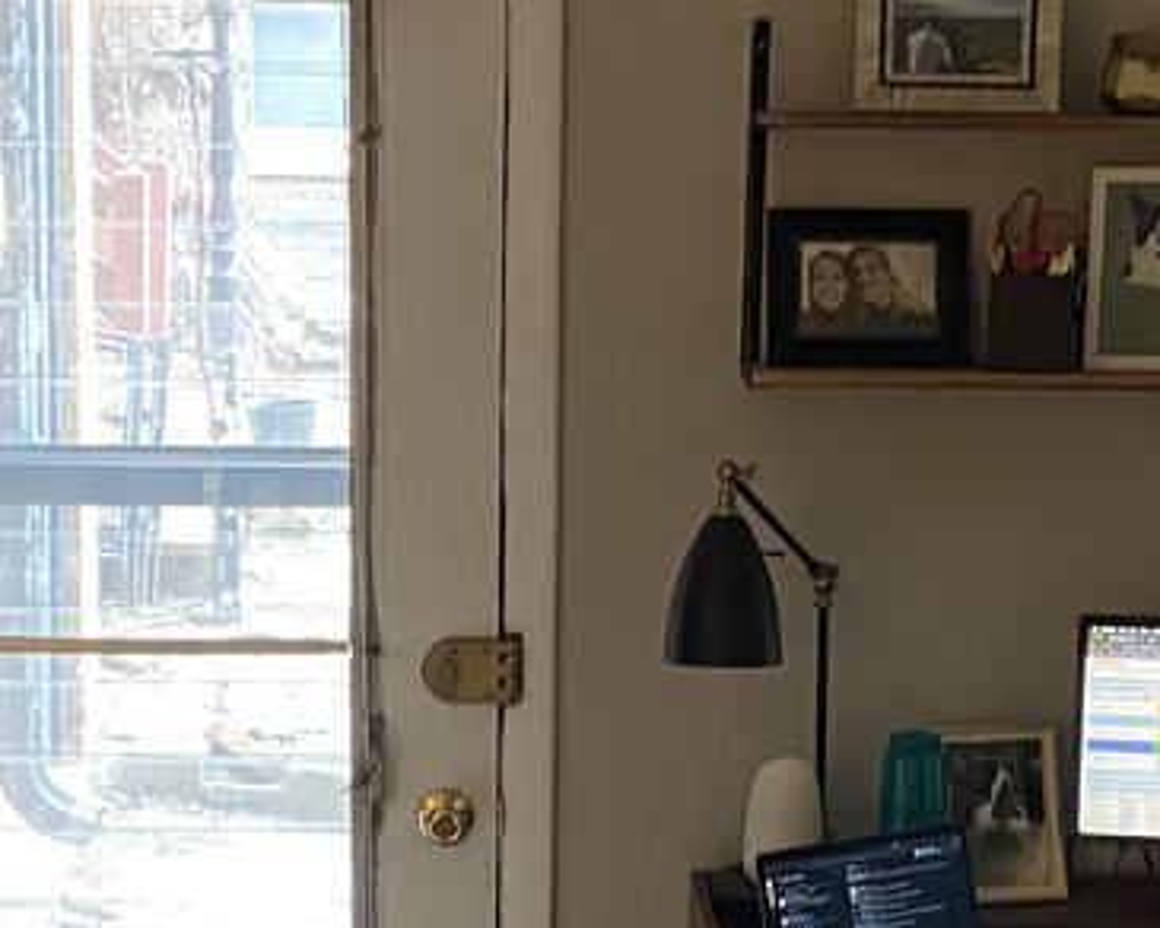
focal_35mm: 100
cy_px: 747
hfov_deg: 19.2
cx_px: 559
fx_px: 3433
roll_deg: -1.0
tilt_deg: -13.5
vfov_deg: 15.3
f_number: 1.8
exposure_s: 1/60
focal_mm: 4.25
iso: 400
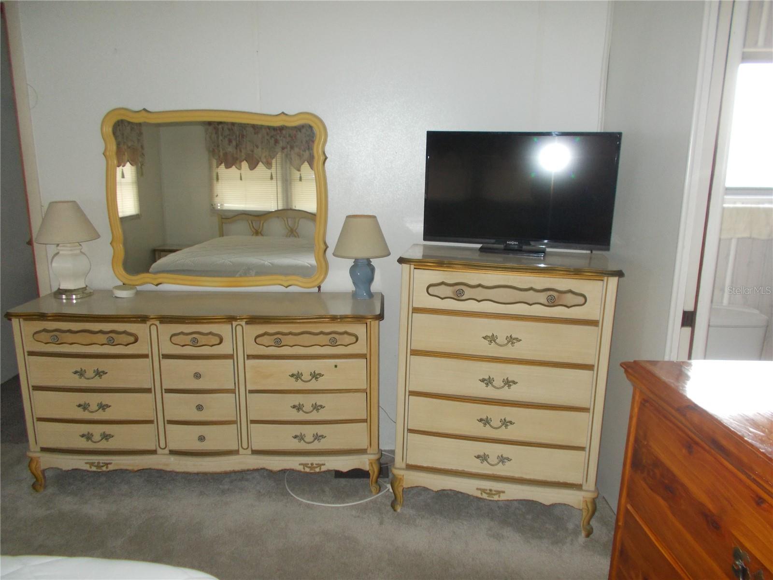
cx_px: 386
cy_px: 290
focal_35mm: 26
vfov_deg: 53.1
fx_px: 581
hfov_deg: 67.3
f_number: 3.2
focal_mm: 4.6
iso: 200
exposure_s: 1/25
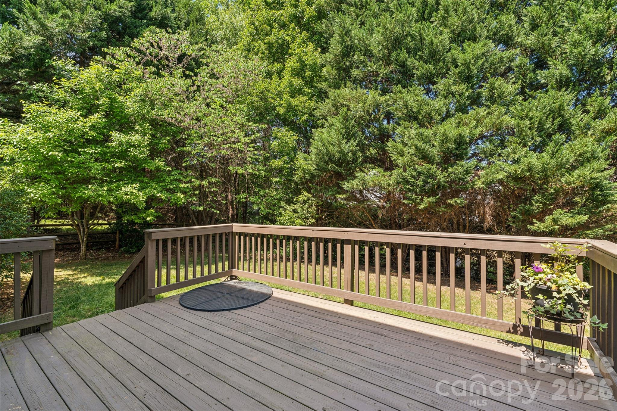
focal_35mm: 16
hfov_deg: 95.7
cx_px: 308
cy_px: 206
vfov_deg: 72.7
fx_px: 279
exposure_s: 1/50
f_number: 9
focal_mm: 16.3
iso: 100
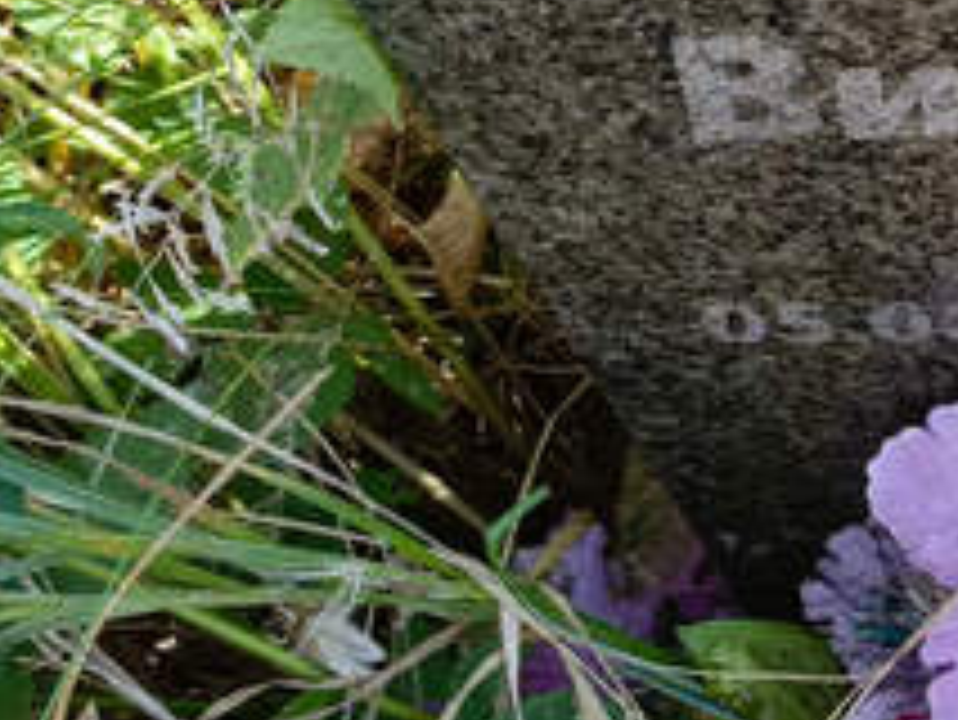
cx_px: 1219
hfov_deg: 19.4
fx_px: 2603
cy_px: 162
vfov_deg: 15.7
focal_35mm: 94
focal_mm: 4.76
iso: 102
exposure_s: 1/117
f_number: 1.69
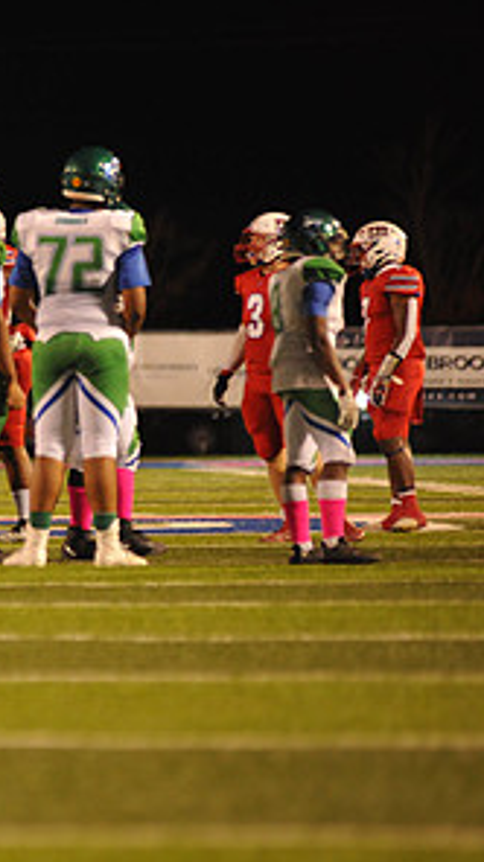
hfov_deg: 2.9
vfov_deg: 5.3
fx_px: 9399
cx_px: -315
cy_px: 430
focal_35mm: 411
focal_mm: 200
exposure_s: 1/125
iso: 1600
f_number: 2.8
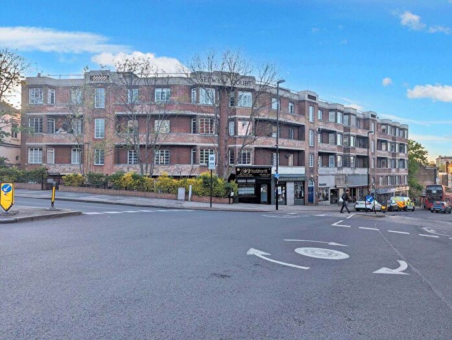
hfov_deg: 71.5
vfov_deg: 56.9
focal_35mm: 24
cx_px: 226
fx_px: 314
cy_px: 170
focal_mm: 6.8
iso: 17
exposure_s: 1/262
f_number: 1.9
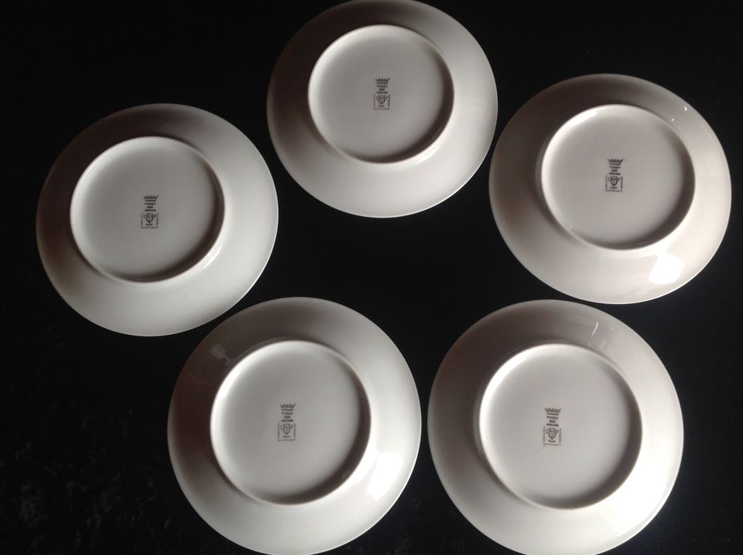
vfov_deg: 37.6
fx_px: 814
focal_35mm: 38
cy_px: 280
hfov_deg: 49.0
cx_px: 389
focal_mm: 4.28
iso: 50
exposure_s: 1/17
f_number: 2.4
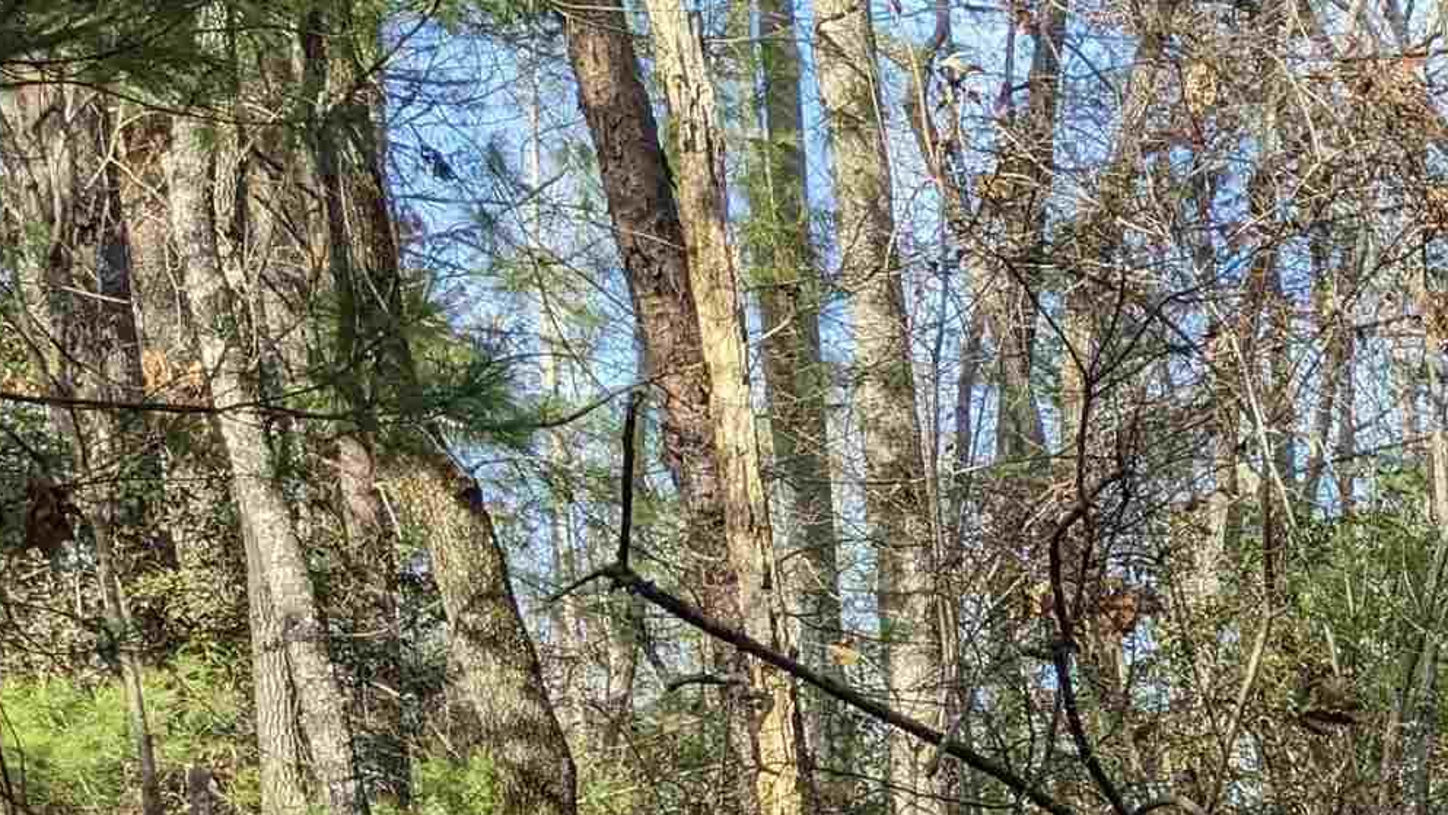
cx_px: 1869
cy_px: 1365
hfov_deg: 21.3
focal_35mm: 91
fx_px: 3495
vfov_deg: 12.4
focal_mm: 4.38
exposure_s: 1/711
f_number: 1.73
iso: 45
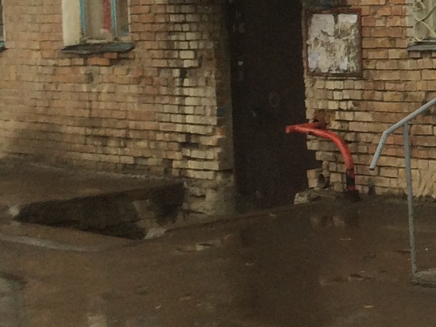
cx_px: 853
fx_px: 1549
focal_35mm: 123
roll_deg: +2.9
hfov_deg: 13.8
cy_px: 59
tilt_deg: -4.7
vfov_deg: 12.0
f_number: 2.2
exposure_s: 1/100
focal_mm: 4.15
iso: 50
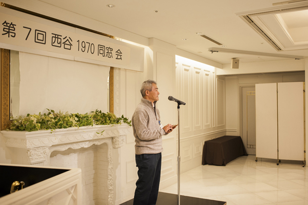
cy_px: 102
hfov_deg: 54.5
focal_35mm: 35
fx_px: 299
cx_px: 154
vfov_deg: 37.8
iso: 500
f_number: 5.6
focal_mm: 35
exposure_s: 1/100
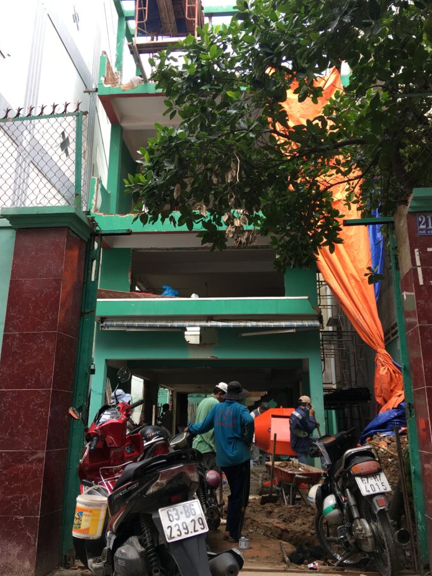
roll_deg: -1.0
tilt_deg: +18.3
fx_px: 532
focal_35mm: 32
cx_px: 220
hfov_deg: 44.2
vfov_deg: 56.7
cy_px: 260
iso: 25
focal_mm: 4.15
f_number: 2.2
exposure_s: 1/100
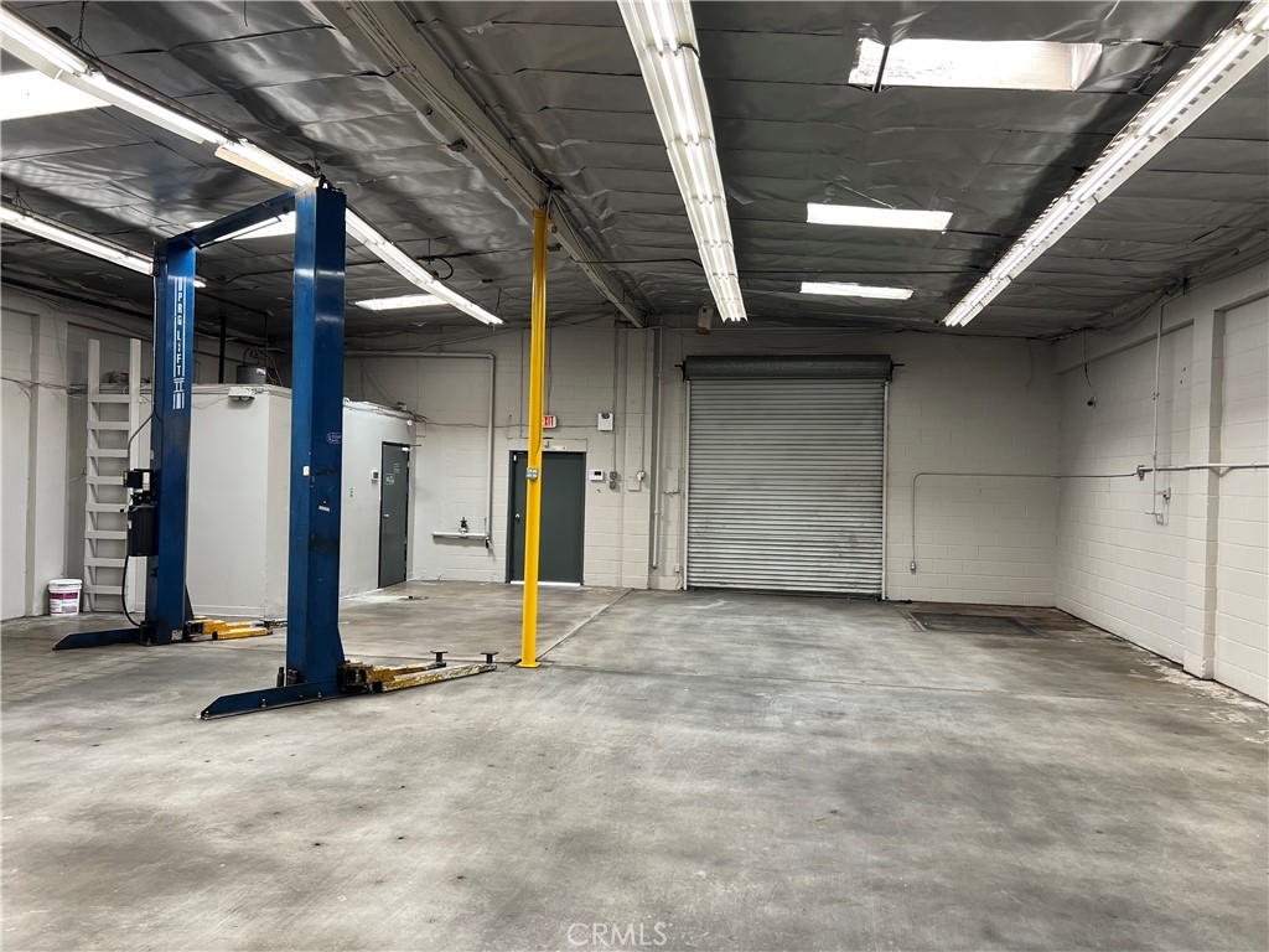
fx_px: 953
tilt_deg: +0.3
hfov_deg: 67.3
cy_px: 476
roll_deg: -0.8
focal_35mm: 26
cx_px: 634
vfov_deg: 53.1
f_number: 1.5
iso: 64
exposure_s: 1/60
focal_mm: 5.7
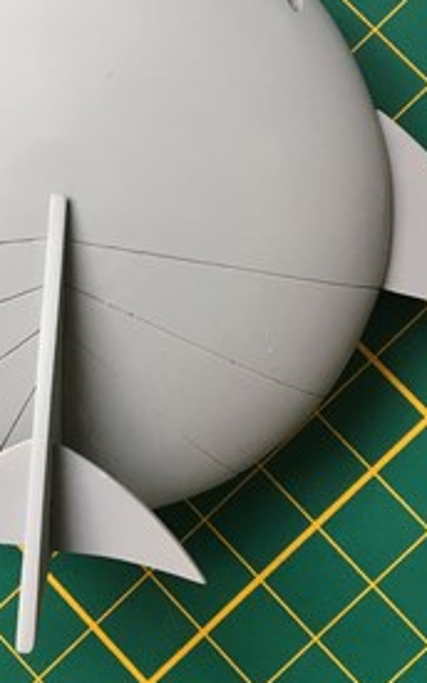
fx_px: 1247
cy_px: 184
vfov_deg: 30.2
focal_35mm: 67
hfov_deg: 19.2
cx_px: 84
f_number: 2.2
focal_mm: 4.15
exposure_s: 1/33
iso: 80
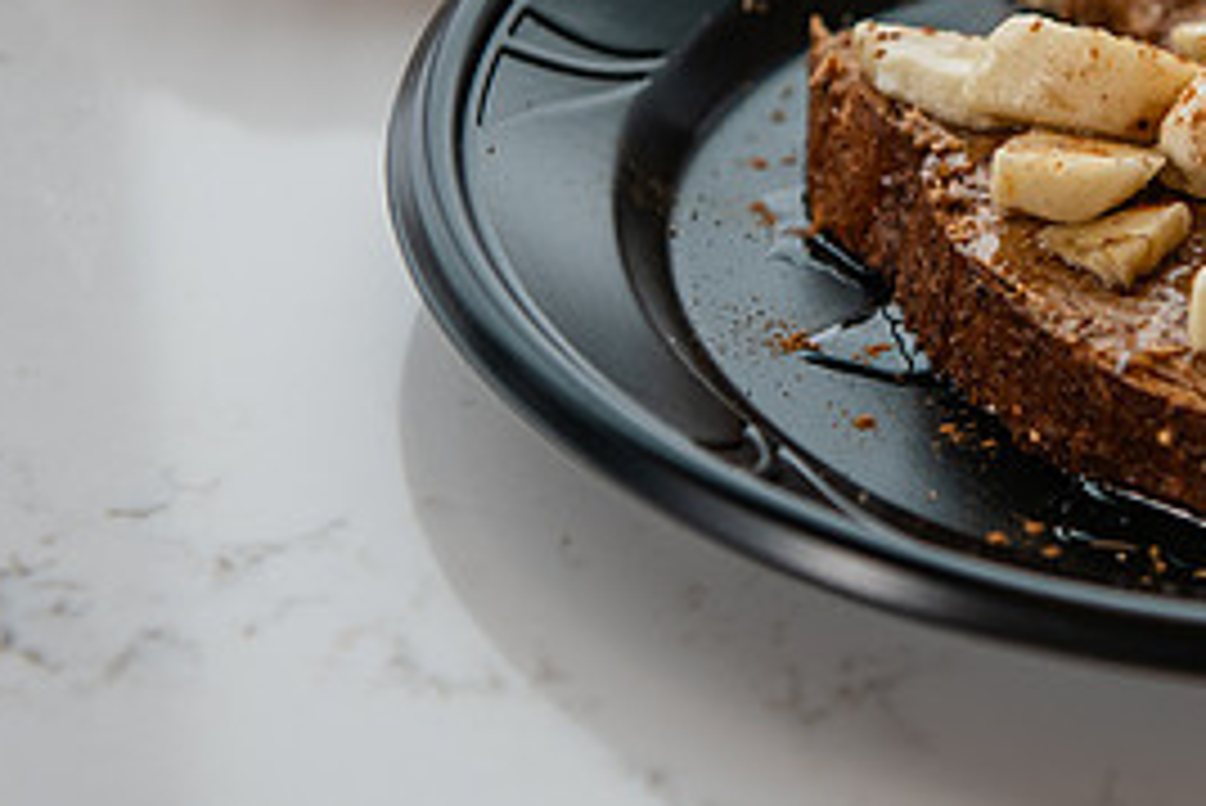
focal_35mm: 130
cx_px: 1130
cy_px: 155
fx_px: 4357
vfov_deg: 10.5
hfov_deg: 15.5
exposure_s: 1/200
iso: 200
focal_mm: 60
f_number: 4
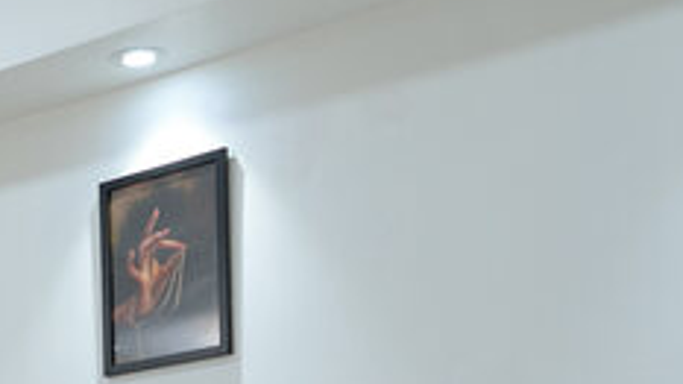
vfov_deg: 12.6
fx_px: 1594
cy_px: 687
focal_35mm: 88
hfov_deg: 21.4
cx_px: -252
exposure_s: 1
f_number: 7.1
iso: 200
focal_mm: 14
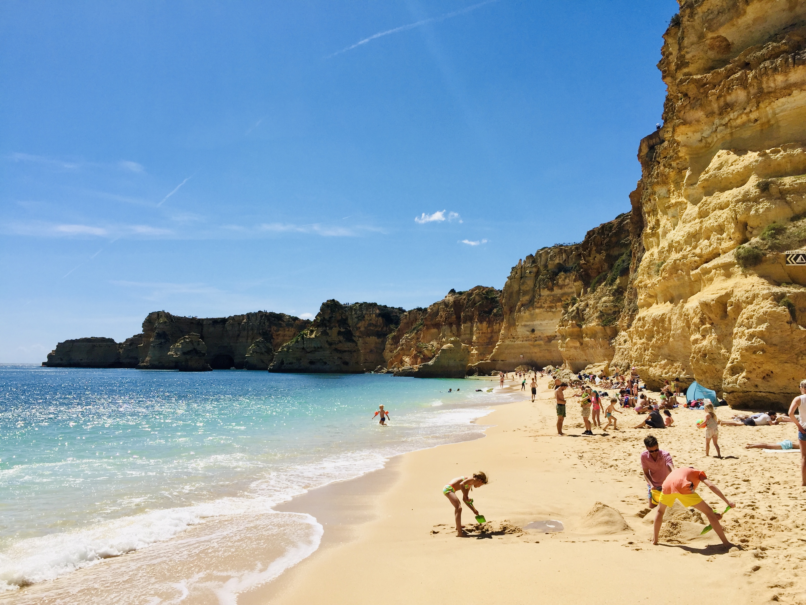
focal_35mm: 29
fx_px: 675
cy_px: 302
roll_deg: -1.3
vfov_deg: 48.2
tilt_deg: +7.1
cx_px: 403
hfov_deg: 61.7
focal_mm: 4.15
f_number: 2.2
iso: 32
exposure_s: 1/3968
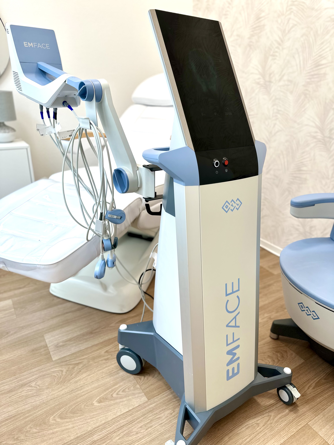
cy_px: 222
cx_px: 167
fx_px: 309
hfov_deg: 56.8
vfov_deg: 71.6
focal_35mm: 24
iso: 64
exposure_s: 1/100
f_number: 1.78
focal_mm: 6.86
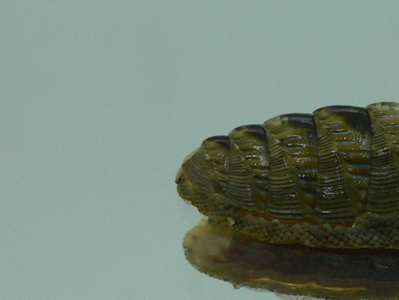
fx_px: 1026
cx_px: 383
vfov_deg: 16.6
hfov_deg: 21.4
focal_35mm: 89
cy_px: 204
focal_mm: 4.6
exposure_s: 1/60
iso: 80
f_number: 2.8
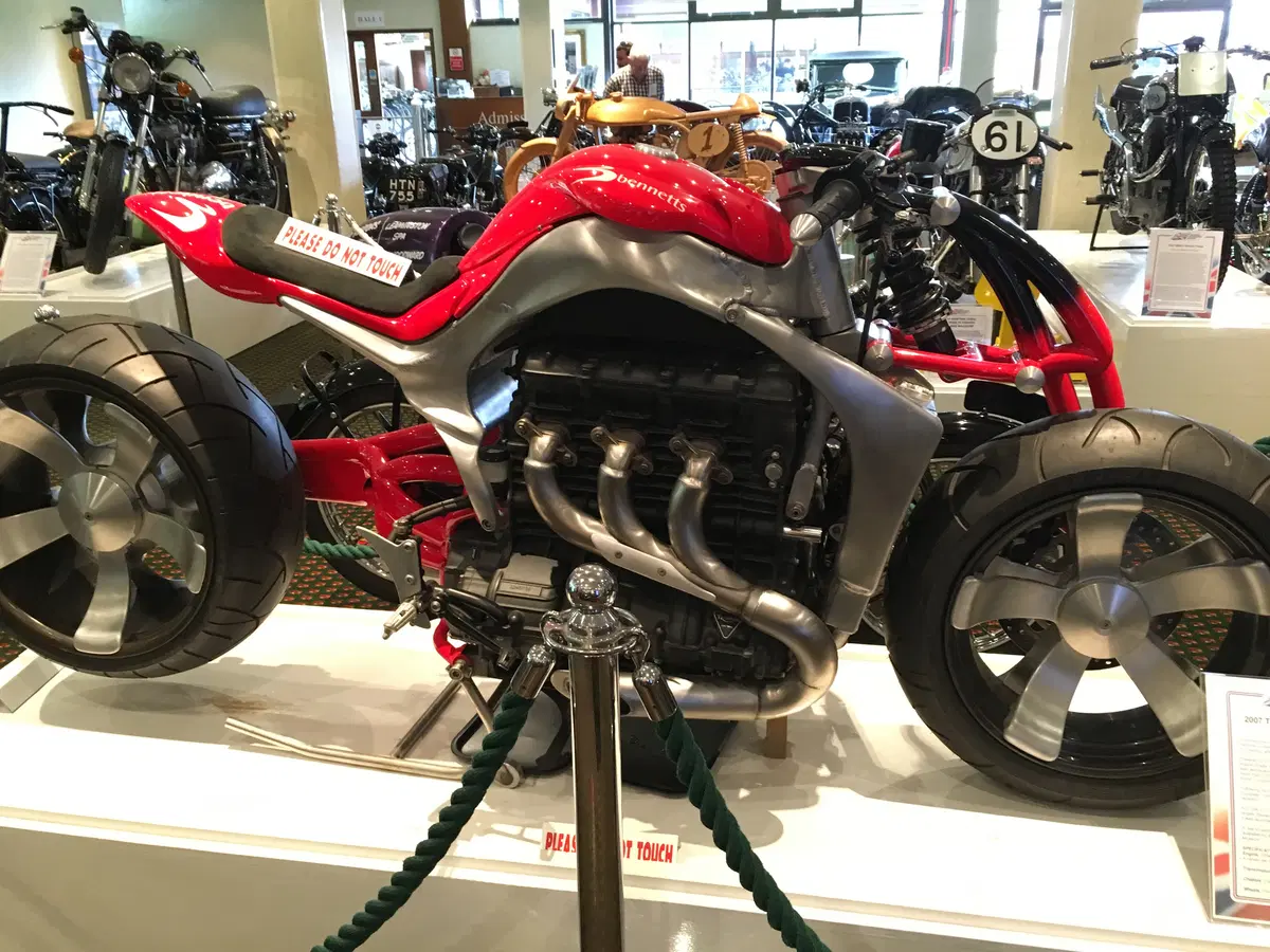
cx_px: 635
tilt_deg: -19.4
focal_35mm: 29
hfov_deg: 61.7
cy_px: 476
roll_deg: +2.0
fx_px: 1064
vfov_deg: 48.2
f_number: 2.2
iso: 200
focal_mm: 4.15
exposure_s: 1/25
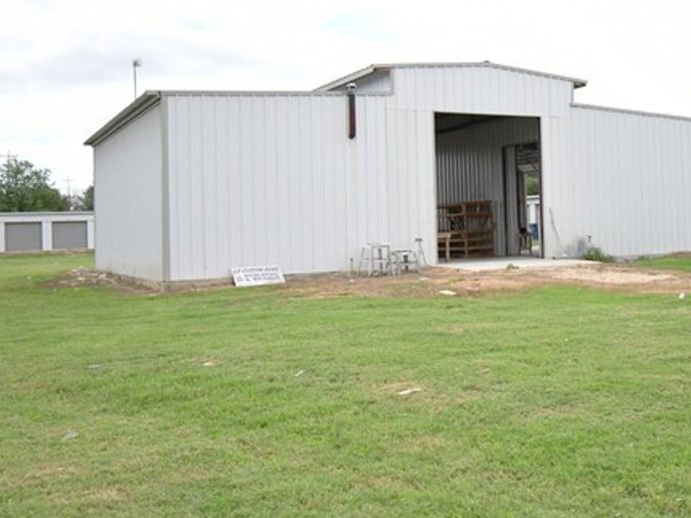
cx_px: 469
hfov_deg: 43.2
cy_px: 198
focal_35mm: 43
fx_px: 858
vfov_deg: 33.4
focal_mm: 20
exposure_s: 1/8000
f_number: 5.6
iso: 4000
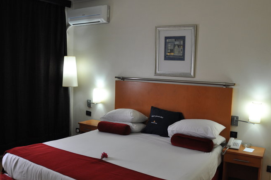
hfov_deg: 57.2
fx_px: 248
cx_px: 135
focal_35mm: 33
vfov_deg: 40.0
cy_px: 90
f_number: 3.5
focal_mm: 18
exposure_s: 1/20
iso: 400
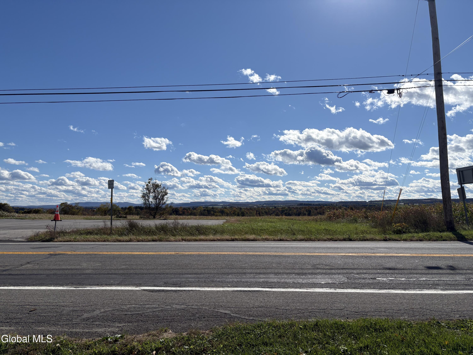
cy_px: 178
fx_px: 355
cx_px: 236
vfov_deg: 53.1
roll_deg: +0.6
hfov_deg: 67.3
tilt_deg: +6.5
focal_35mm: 26
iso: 50
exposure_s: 1/11905
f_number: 1.6
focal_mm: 5.96
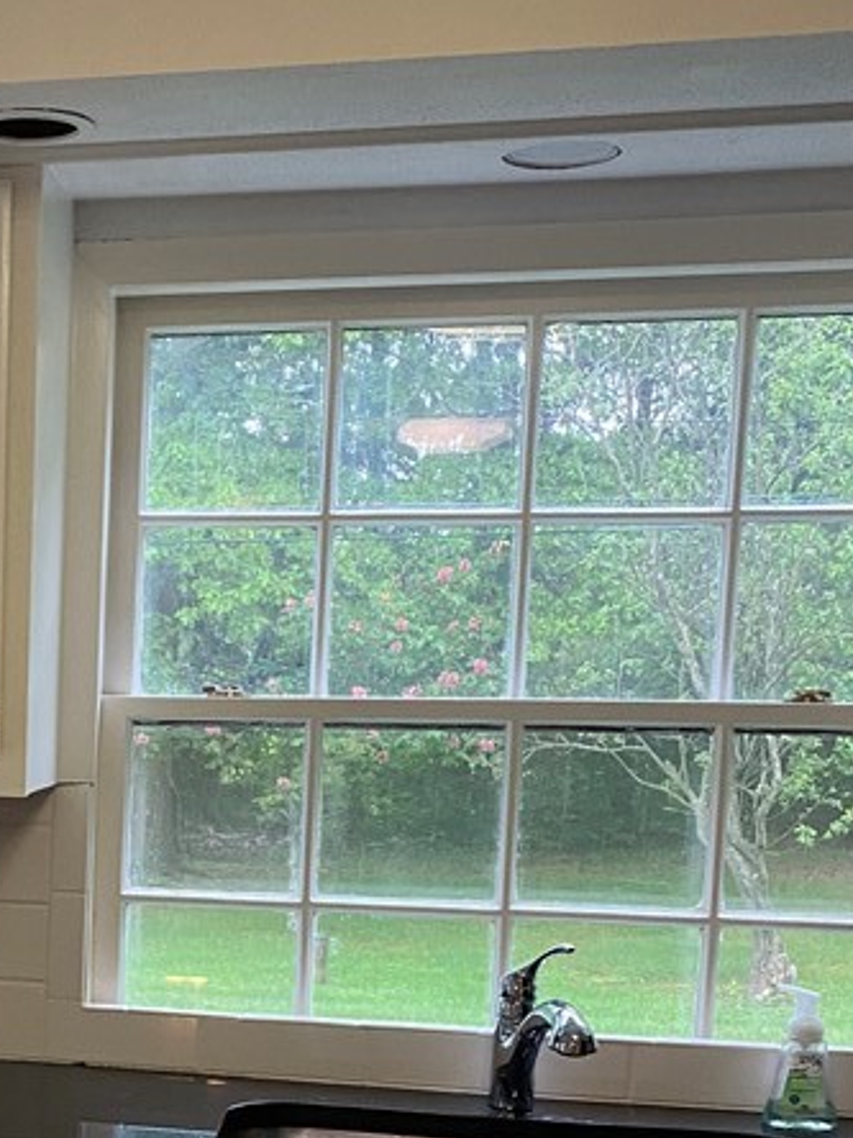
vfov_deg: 31.2
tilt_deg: -6.4
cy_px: 941
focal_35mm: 60
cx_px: -120
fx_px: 1971
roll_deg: -2.4
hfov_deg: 22.8
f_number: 1.8
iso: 160
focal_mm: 4.25
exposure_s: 1/60
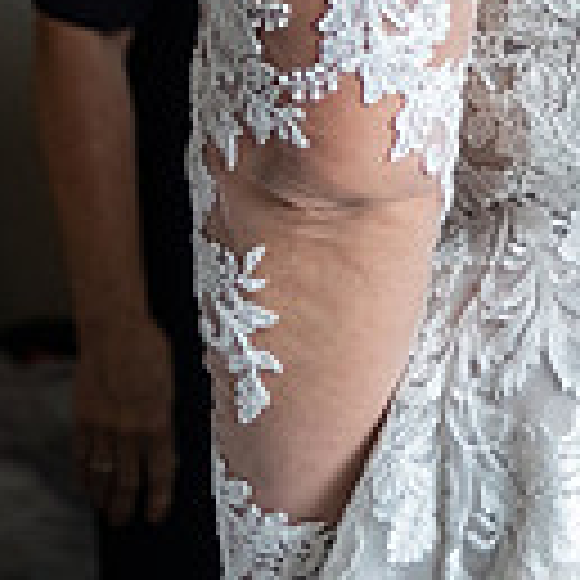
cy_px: 11
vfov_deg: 10.8
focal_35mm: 160
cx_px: 994
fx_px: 3033
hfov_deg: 10.4
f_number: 2.8
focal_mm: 42
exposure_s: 1/1000
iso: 2000
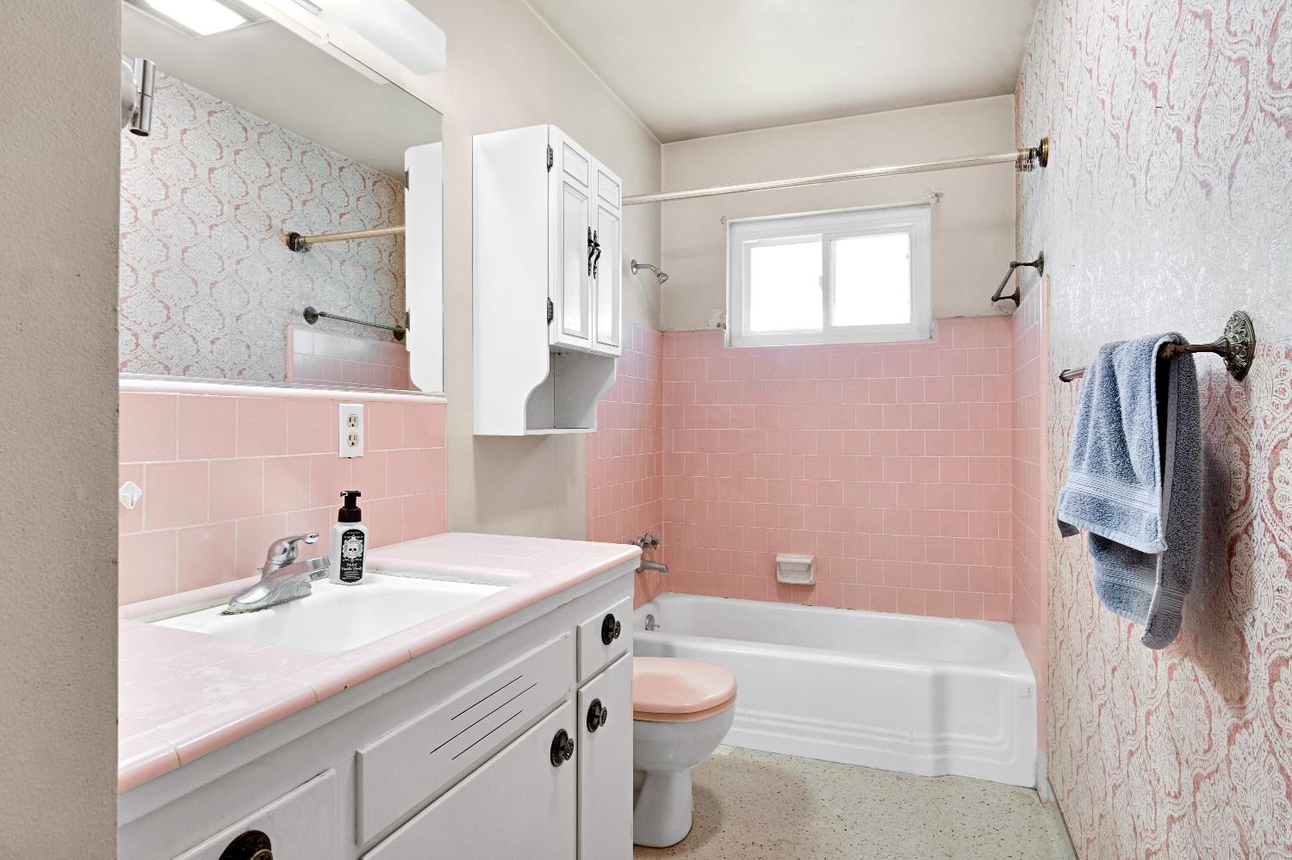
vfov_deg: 63.2
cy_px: 430
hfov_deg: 85.4
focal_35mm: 20
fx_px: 700
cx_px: 646
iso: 320
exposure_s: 1/6
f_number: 8
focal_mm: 13
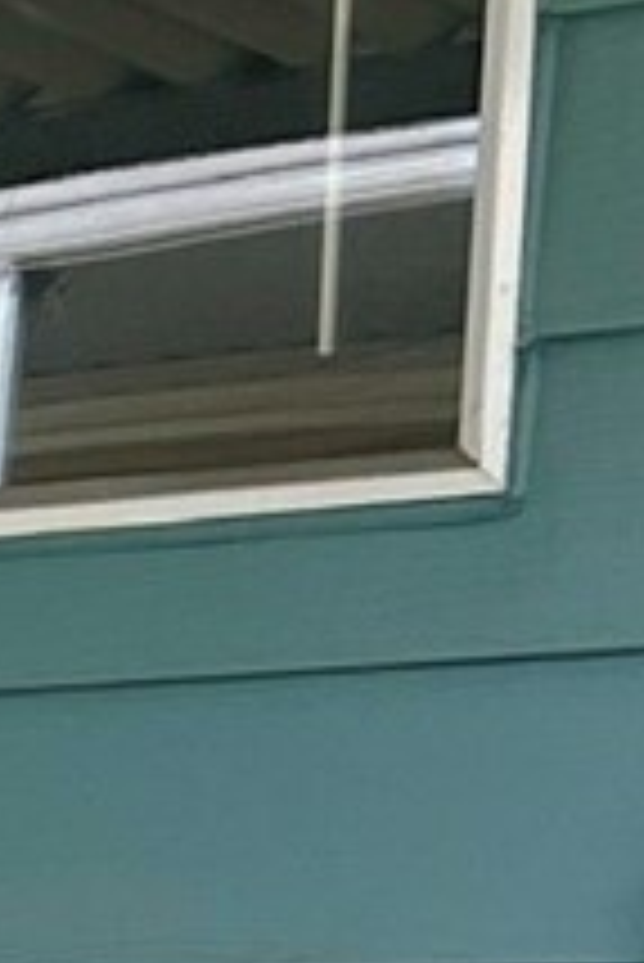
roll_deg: -1.0
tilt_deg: -4.4
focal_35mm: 202
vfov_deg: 9.7
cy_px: 1634
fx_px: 5411
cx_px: -2450
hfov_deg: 5.4
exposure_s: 1/121
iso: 50
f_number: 1.5
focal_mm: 5.7
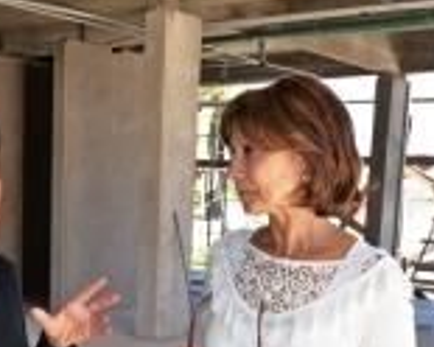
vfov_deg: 22.8
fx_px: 835
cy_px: 329
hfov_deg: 28.9
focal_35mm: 65
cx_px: 134
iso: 400
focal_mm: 24
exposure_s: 1/200
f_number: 7.1
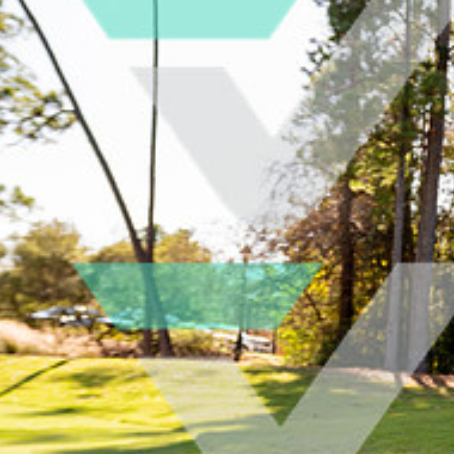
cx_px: 681
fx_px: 1424
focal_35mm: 96
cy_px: 391
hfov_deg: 16.5
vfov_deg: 17.9
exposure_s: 1/250
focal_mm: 37
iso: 100
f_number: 4.5
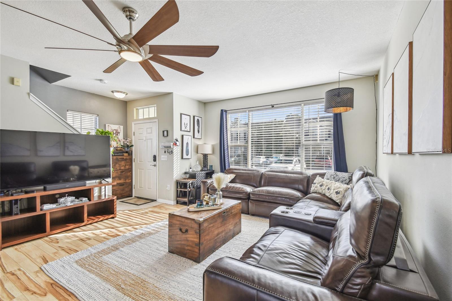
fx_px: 188
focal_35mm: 15
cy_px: 150
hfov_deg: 100.4
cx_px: 226
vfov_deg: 77.3
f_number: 7.1
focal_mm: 10
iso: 100
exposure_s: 1/40
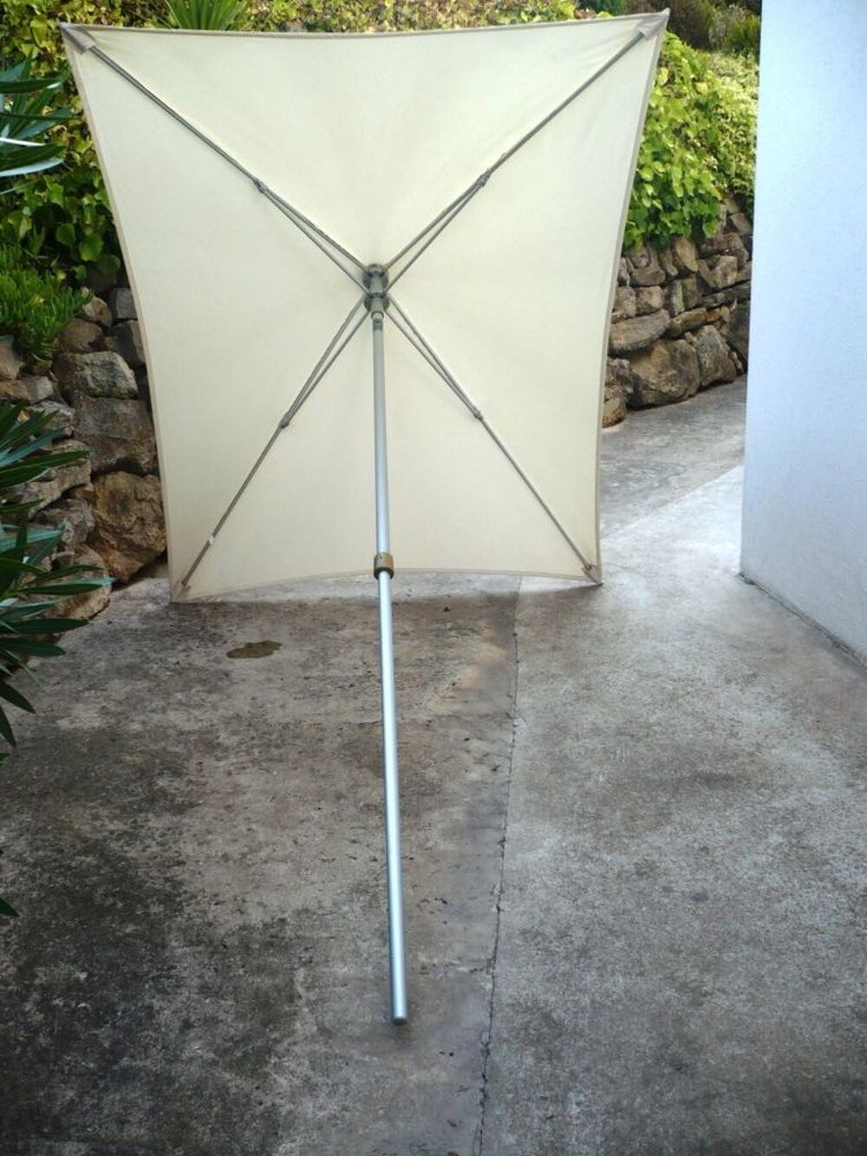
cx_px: 434
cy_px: 578
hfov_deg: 40.7
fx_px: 1169
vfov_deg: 52.6
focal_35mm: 35
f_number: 2.8
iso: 100
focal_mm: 5.8
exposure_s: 1/400
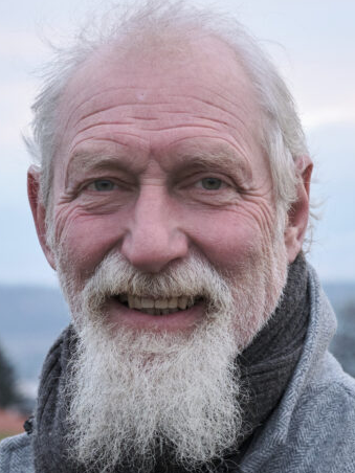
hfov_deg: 9.5
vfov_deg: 12.5
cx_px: 140
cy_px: 411
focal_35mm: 157
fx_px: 2147
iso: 1000
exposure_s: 1/125
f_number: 5.6
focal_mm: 56
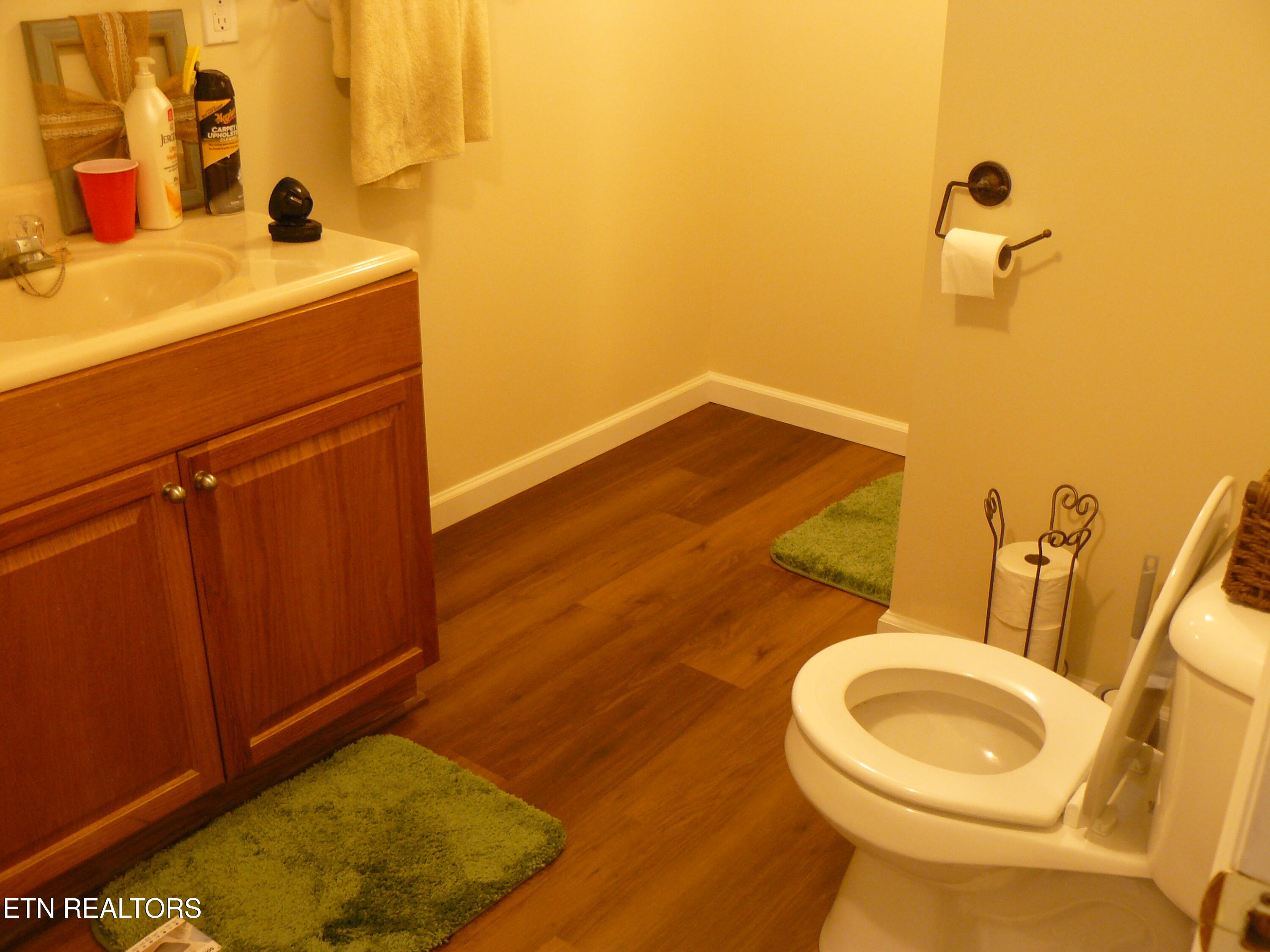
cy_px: 476
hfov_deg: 51.4
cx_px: 635
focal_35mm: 36
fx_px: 1321
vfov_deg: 39.7
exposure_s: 1/15
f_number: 2.8
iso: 200
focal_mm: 6
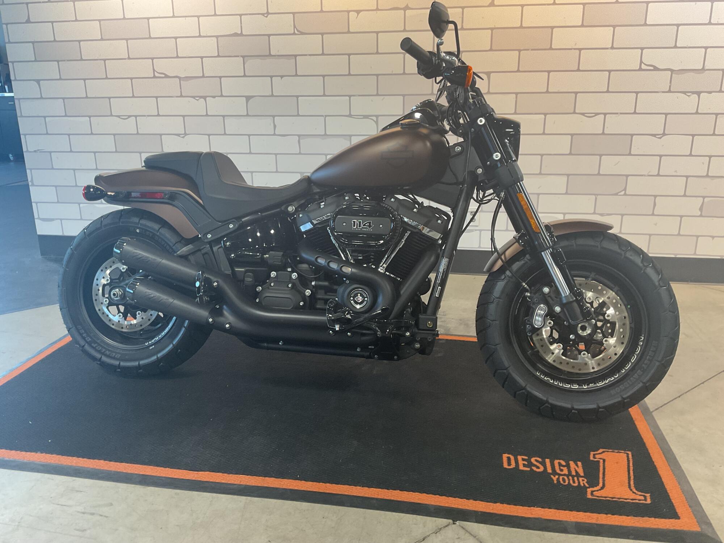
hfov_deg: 61.7
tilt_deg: -17.8
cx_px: 362
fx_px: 607
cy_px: 272
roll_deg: +2.1
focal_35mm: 29
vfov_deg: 48.2
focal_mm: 3
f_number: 1.8
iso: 64
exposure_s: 1/50
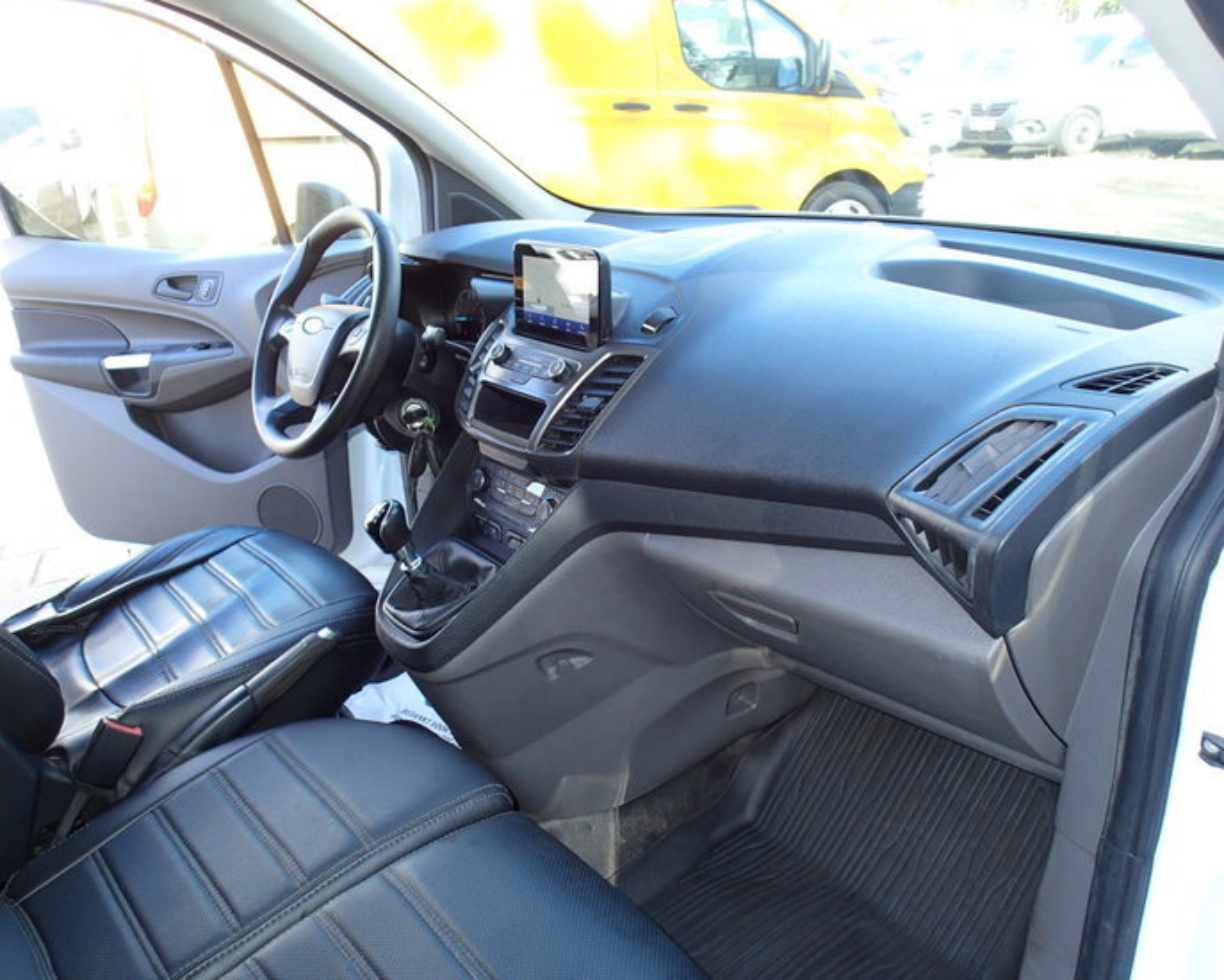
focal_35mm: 27
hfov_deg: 64.1
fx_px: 978
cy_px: 504
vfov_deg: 53.2
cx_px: 604
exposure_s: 1/60
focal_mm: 4.5
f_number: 2.8
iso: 100
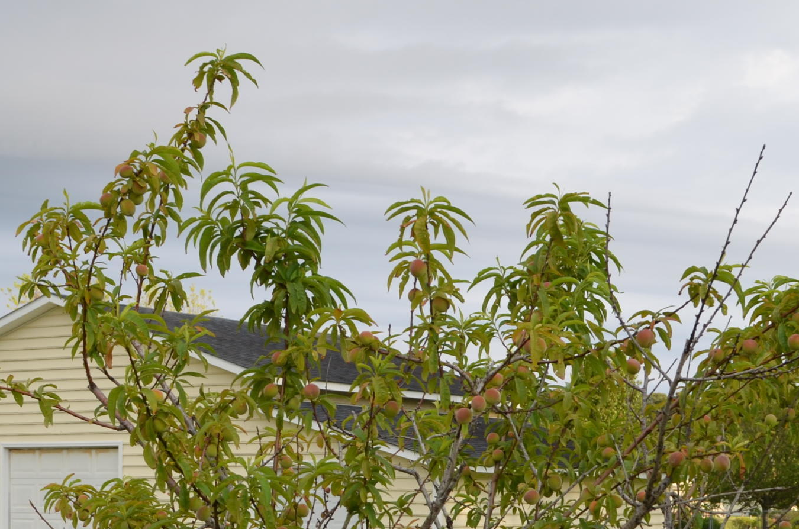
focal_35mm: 80
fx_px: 1772
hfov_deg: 25.4
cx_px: 376
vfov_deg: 16.6
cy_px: 535
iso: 200
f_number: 7.1
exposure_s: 1/200
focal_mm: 24
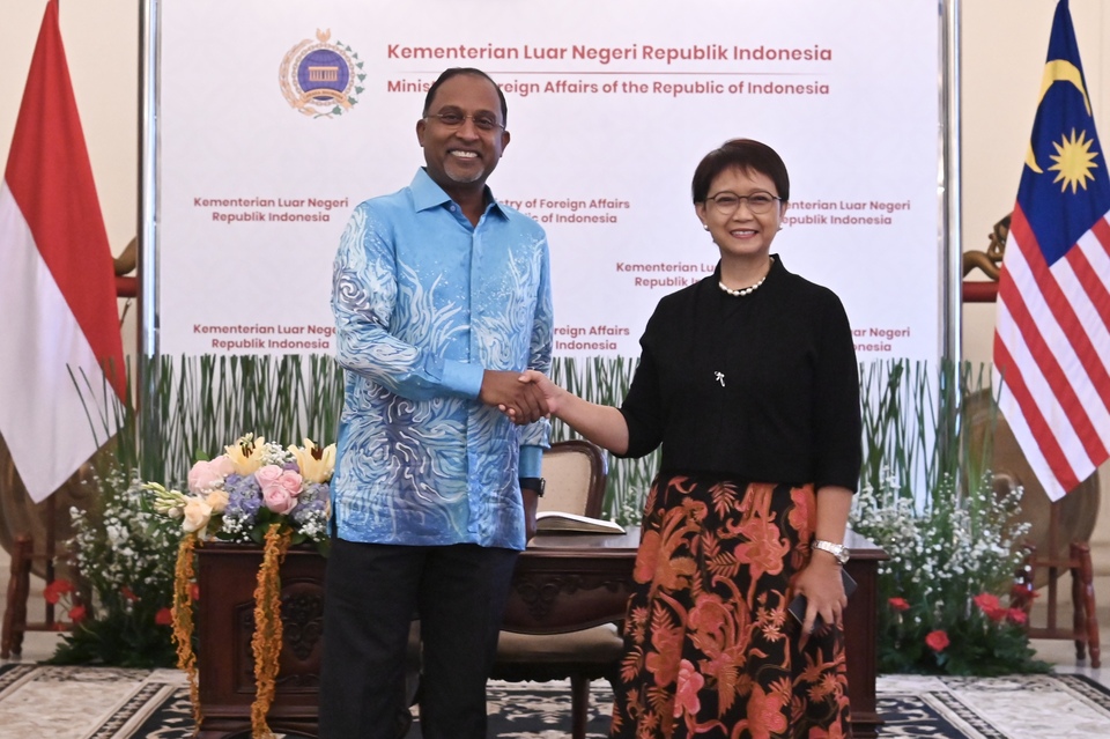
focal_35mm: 50
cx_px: 555
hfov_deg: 39.6
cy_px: 370
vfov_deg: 27.0
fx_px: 1541
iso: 4000
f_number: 5
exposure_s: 1/100
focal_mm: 50
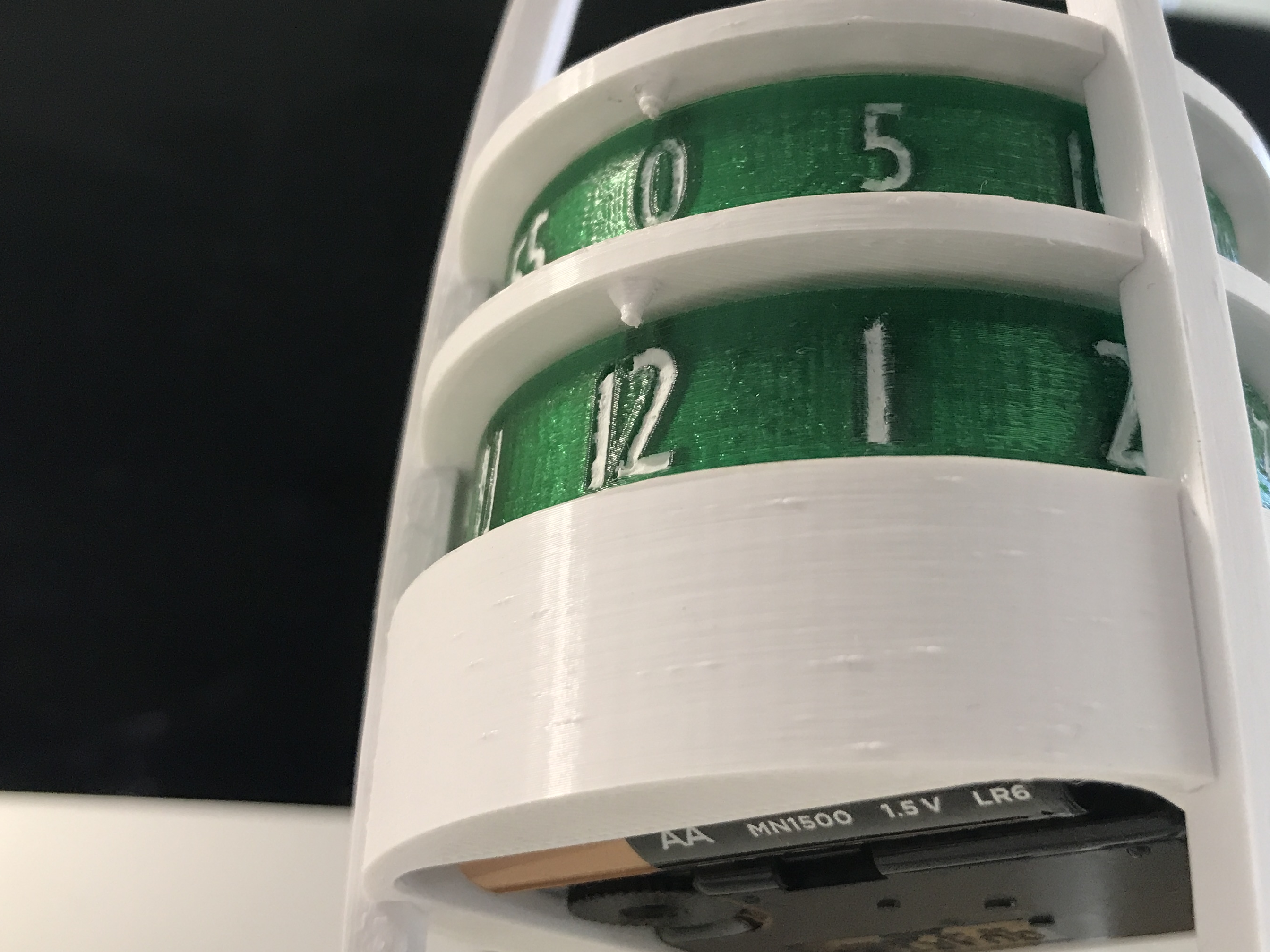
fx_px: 1541
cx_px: 850
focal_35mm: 42
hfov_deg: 44.1
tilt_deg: +27.5
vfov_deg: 34.3
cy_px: 427
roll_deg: +1.5
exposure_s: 1/30
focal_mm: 3.99
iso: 40
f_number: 1.8
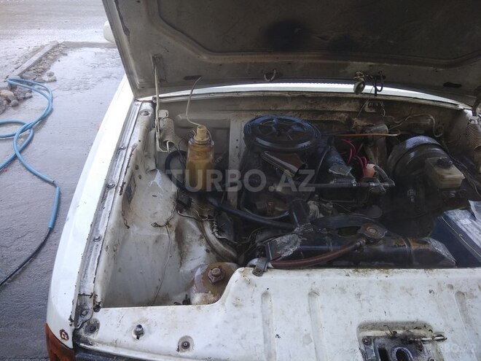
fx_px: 292
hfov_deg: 79.0
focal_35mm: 21
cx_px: 240
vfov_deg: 63.4
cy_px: 180
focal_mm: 3.57
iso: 100
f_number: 2
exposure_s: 1/133
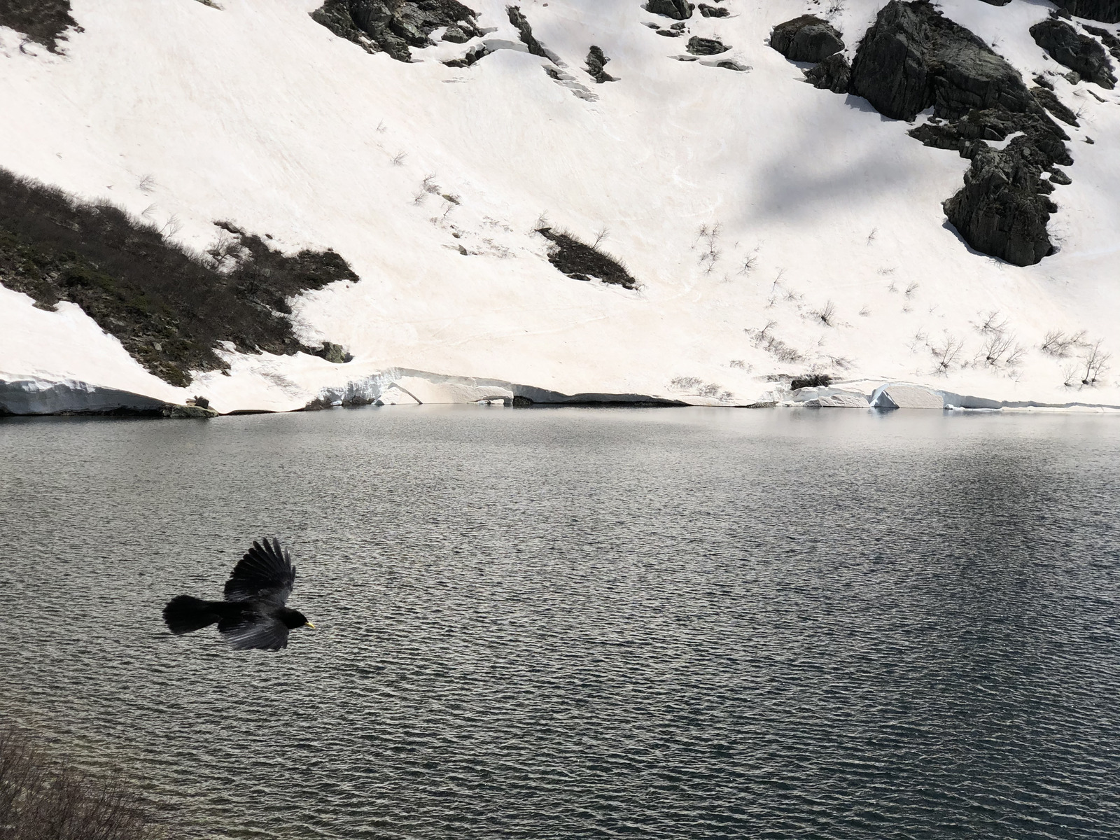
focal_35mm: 52
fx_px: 1682
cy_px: 420
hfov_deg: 36.8
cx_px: 560
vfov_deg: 28.0
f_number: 2.4
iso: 16
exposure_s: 1/4367
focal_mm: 6
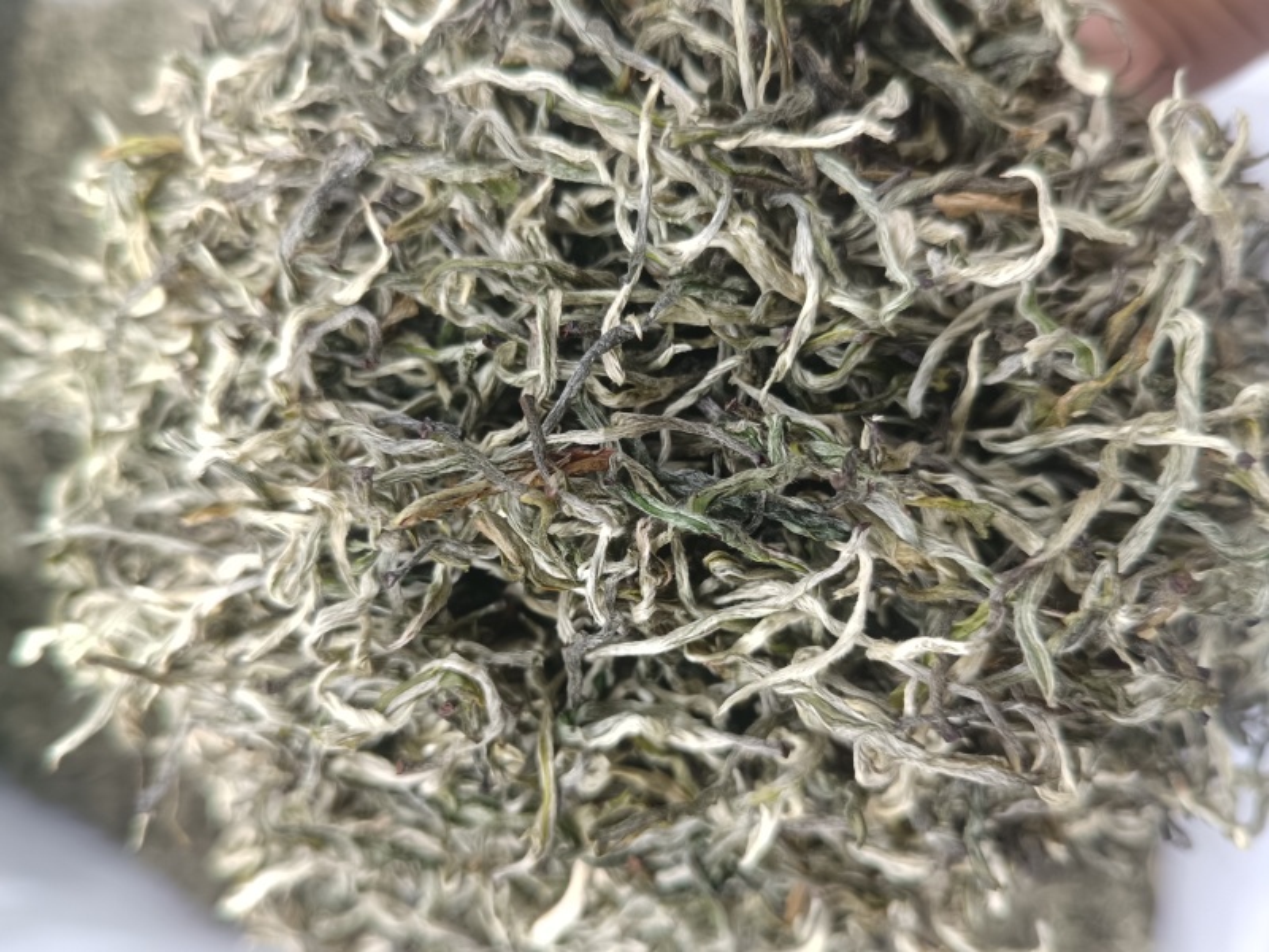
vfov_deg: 51.4
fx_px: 990
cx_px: 634
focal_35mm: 27
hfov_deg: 65.3
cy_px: 476
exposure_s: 1/123
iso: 100
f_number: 1.9
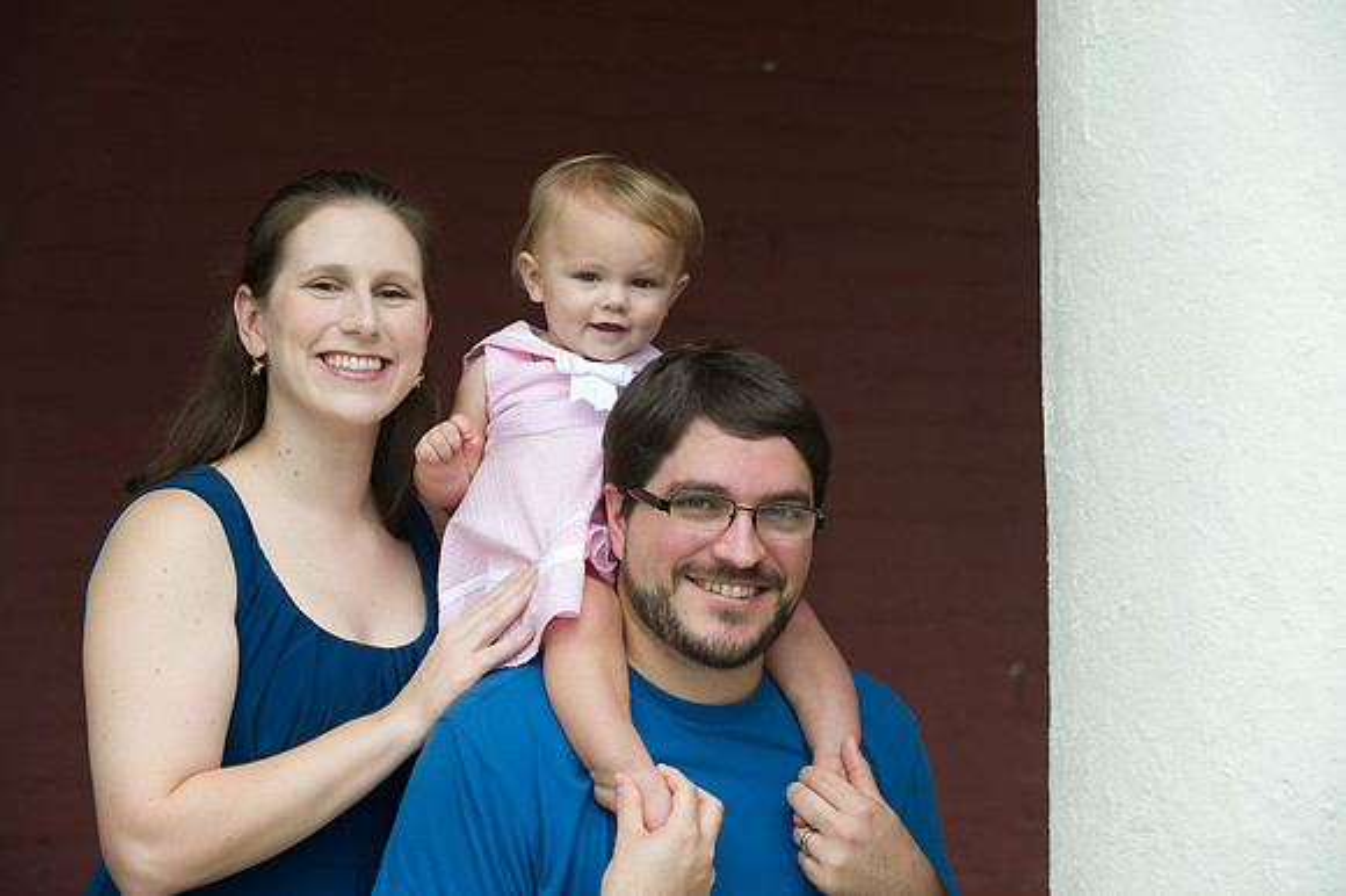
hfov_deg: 17.7
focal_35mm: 116
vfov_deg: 11.8
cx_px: 673
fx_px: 4334
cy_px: 448
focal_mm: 116
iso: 400
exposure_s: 1/160
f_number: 5
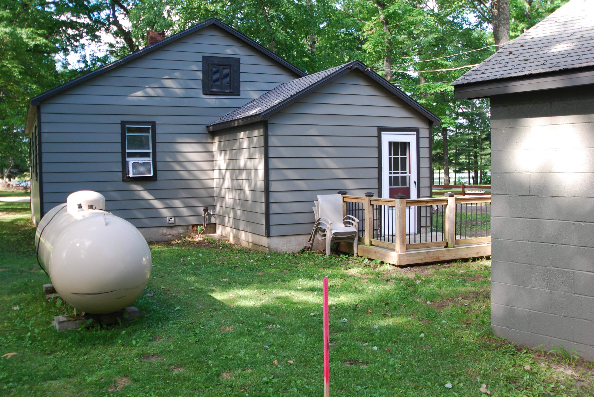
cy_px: 198
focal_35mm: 36
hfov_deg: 53.1
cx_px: 297
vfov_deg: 37.0
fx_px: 595
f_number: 4.5
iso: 200
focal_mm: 24
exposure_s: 1/80
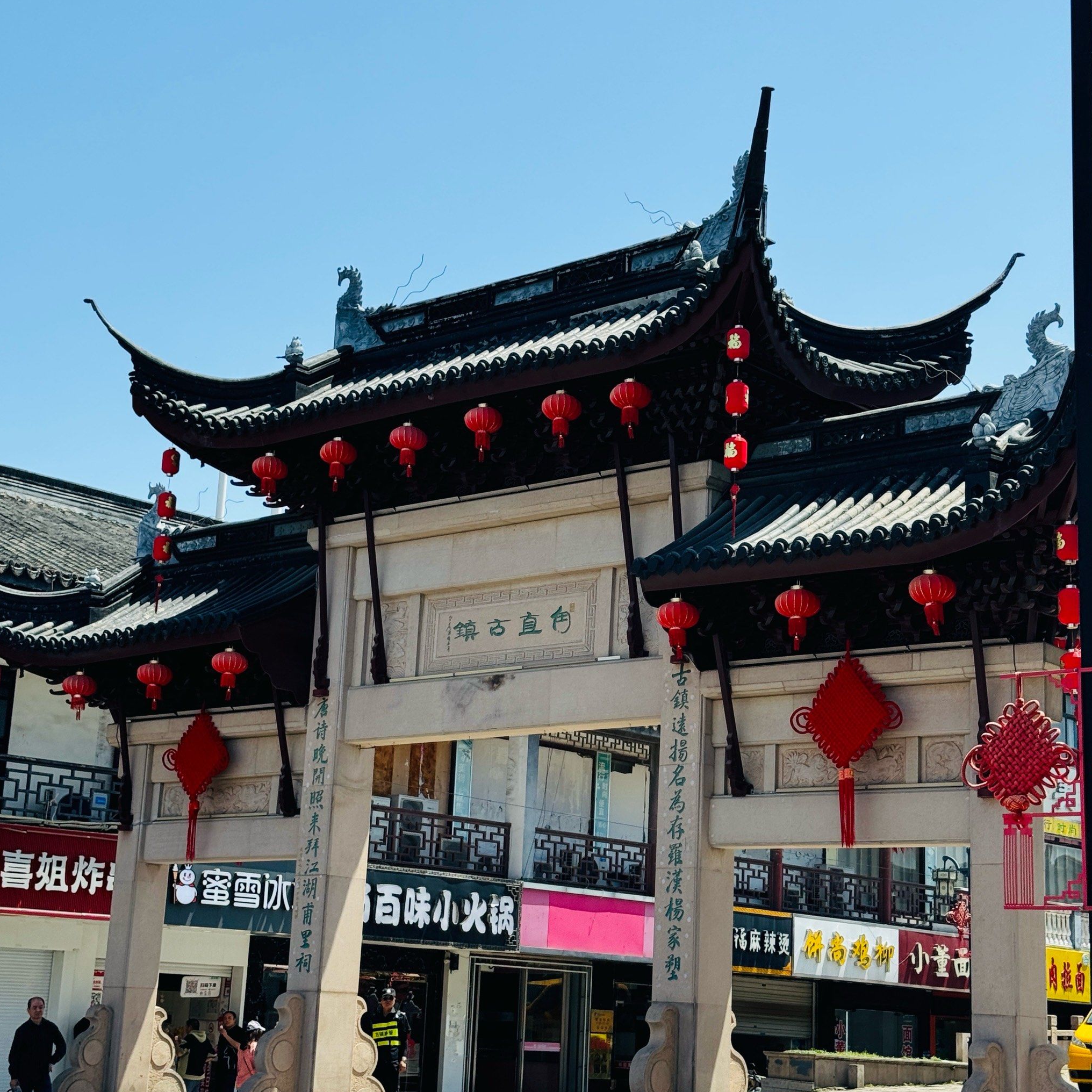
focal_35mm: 57
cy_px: 564
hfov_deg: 30.0
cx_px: 547
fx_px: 2034
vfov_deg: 30.0
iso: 64
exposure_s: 1/2833
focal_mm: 6.76
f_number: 1.78
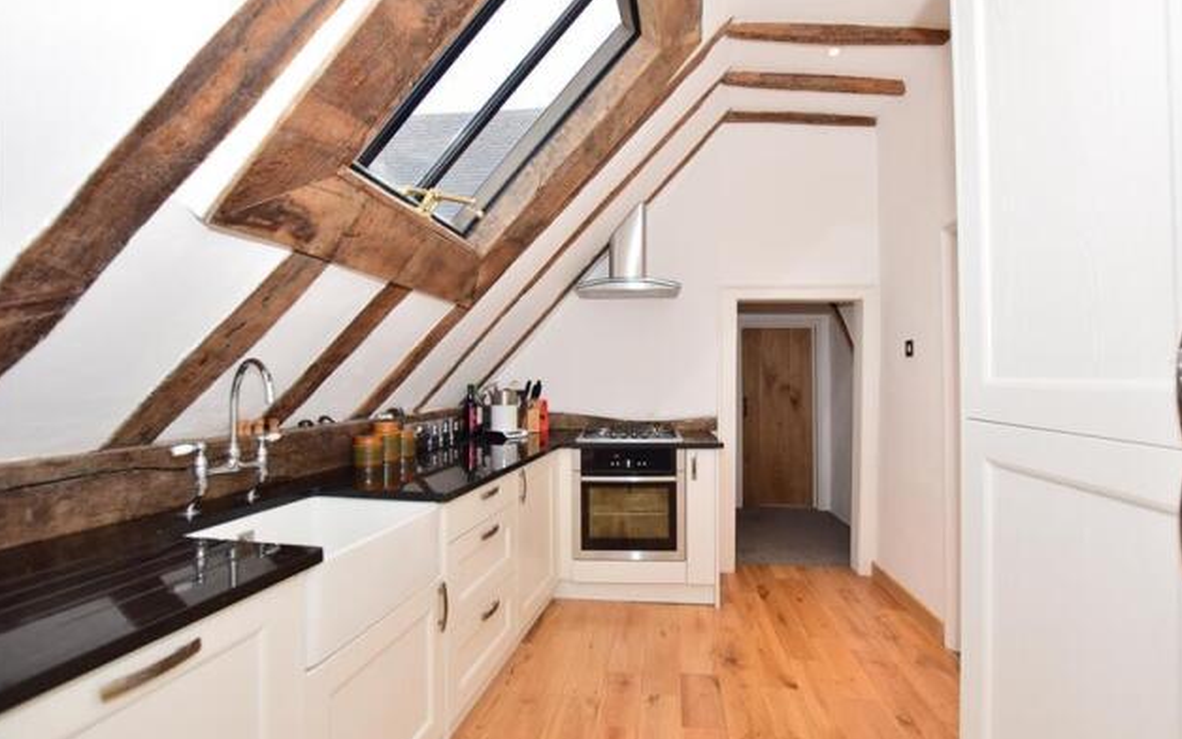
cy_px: 367
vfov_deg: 71.3
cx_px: 609
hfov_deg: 97.8
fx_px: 515
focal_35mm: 16
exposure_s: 1/60
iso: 400
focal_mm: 10
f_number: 5.6
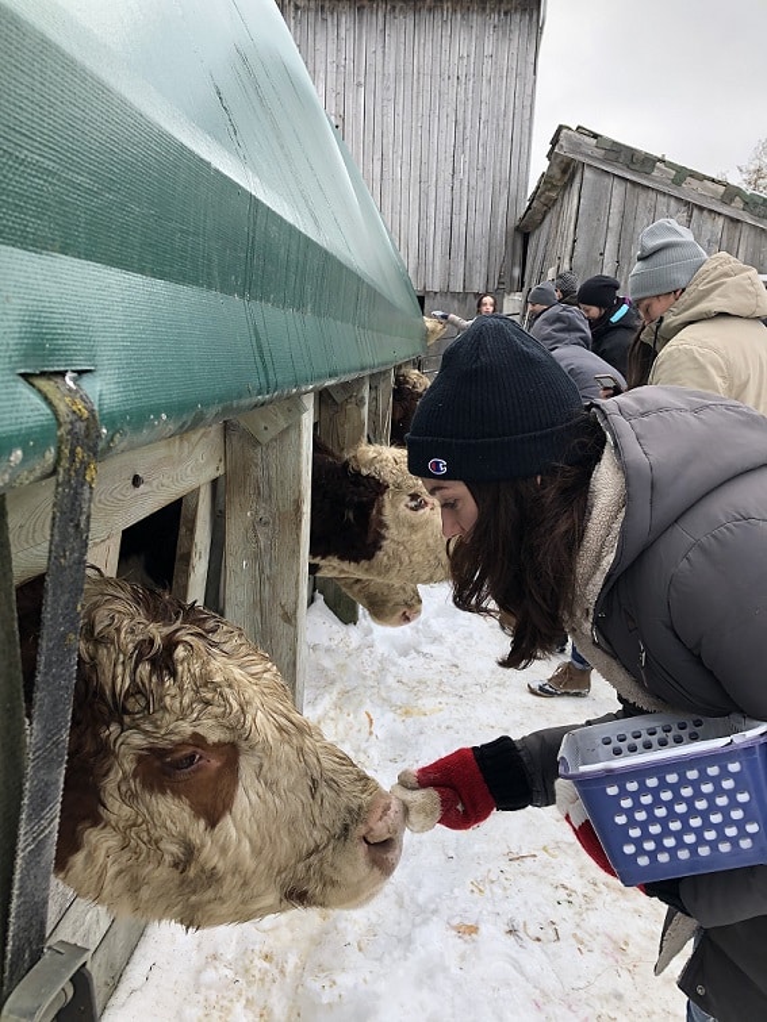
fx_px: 827
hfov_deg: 49.7
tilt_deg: -9.3
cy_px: 511
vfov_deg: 63.4
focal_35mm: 28
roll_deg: -1.9
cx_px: 384
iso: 20
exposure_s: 1/387
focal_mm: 4
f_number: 1.8
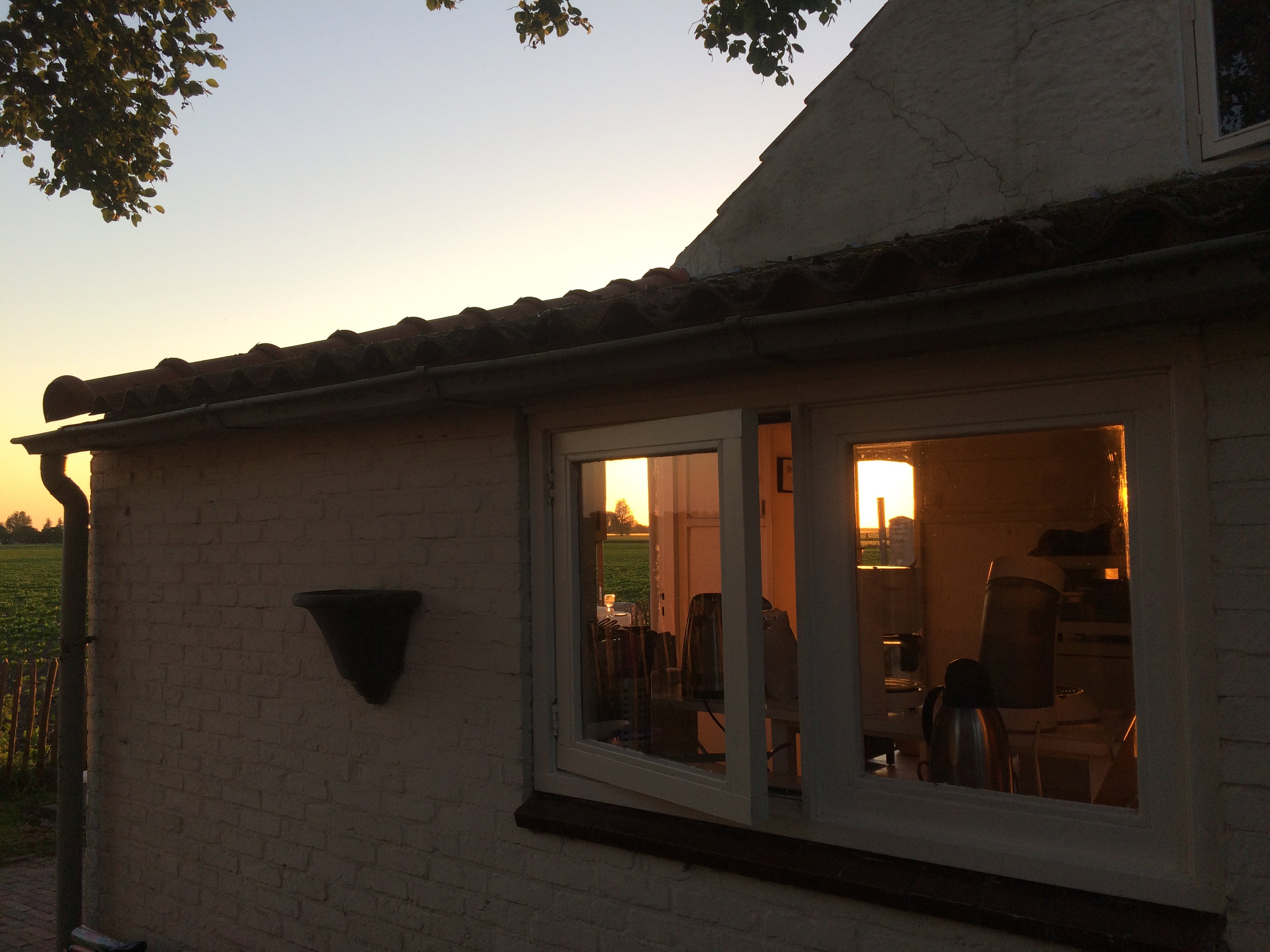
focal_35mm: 29
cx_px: 635
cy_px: 476
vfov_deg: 48.2
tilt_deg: +3.2
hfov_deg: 61.7
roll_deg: +1.0
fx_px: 1064
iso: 32
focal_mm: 4.15
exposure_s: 1/250
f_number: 2.2
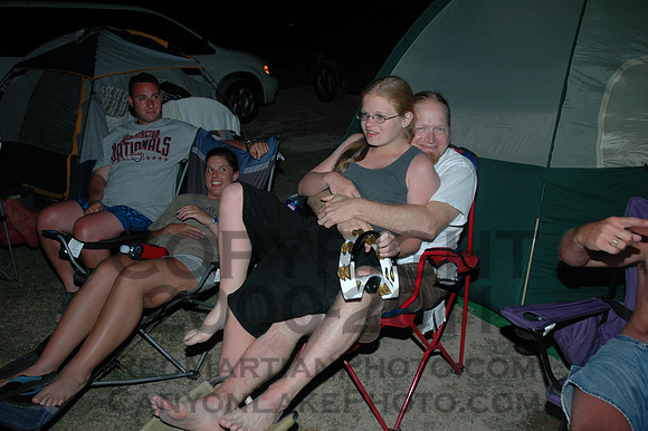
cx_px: 324
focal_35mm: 33
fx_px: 594
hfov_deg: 57.3
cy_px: 216
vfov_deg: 39.9
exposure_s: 1/60
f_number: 4
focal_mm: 22
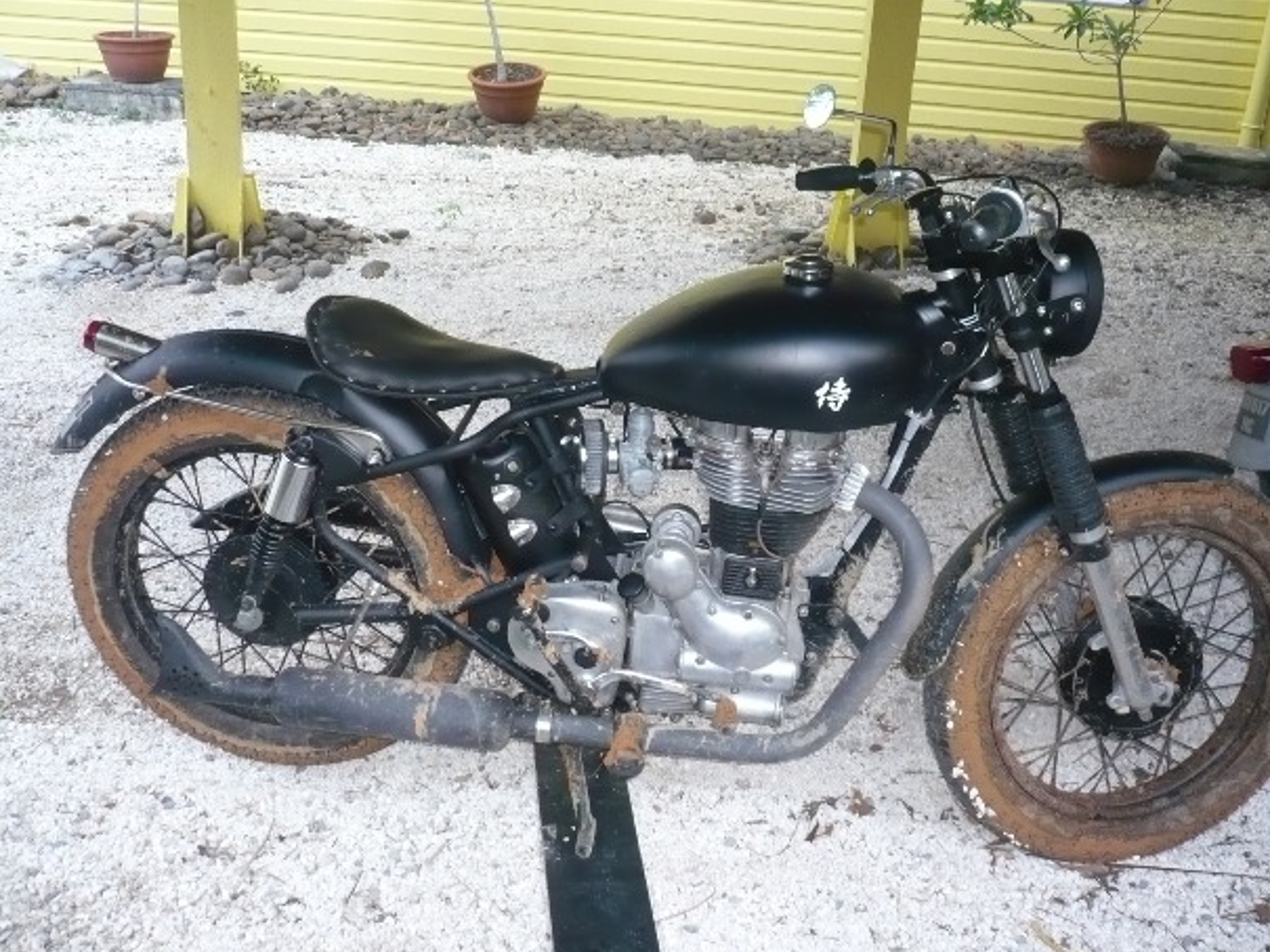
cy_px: 459
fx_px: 1358
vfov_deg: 38.7
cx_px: 668
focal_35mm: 37
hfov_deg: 50.1
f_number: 2.8
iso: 200
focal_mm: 5.8
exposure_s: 1/30
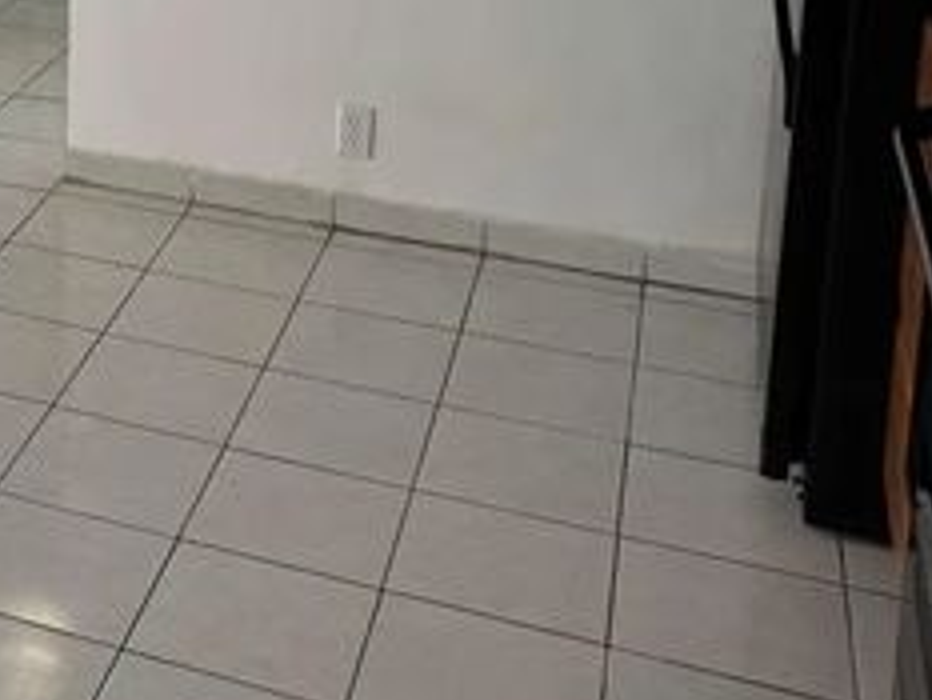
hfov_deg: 26.0
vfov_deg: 20.5
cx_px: -208
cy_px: -196
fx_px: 1778
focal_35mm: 66
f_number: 1.78
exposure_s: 1/132
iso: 50
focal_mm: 6.76
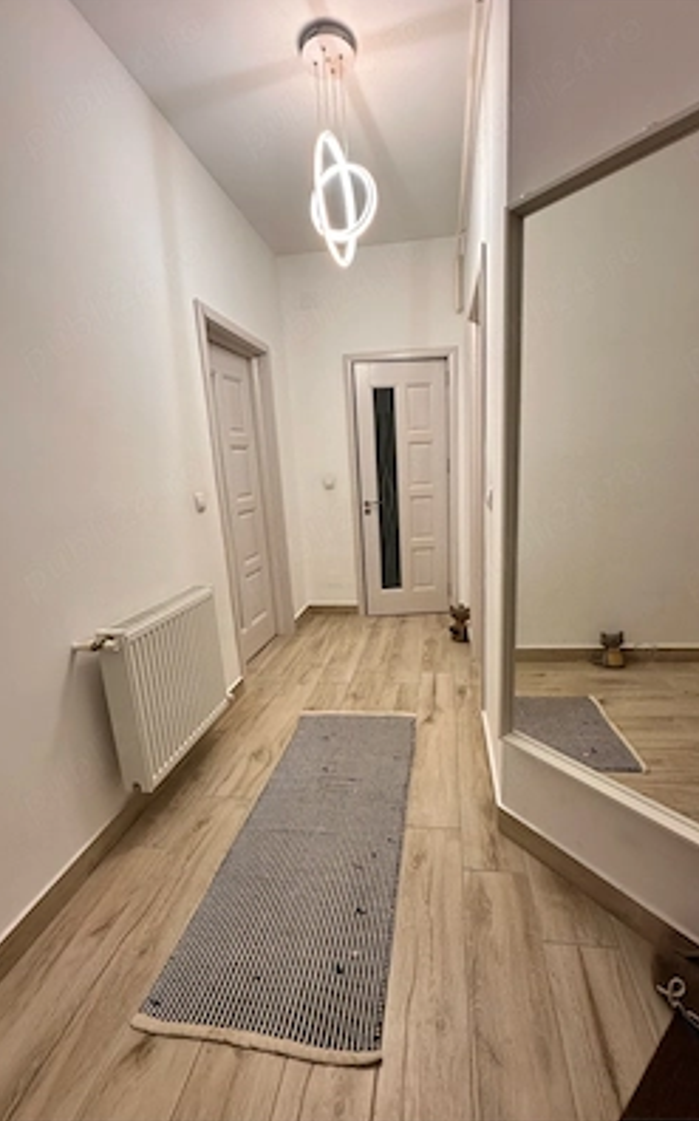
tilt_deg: -12.0
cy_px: 560
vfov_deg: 101.5
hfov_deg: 74.5
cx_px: 388
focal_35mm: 15
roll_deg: +1.7
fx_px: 458
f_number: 2.2
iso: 125
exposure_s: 1/100
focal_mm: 2.22
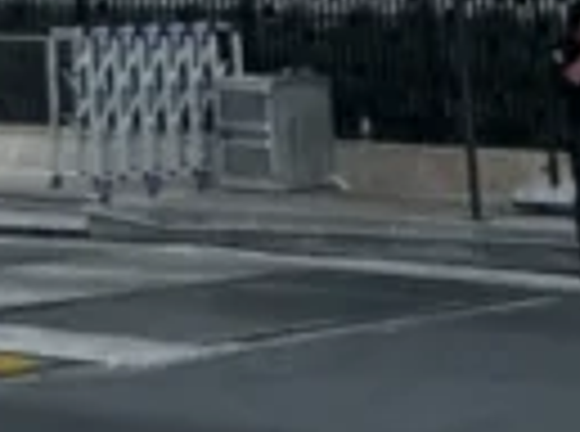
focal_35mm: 207
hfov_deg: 8.8
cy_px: -981
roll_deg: -0.2
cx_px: -751
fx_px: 3459
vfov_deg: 6.4
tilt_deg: +13.7
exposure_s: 1/3135
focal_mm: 5.1
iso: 50
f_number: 1.6
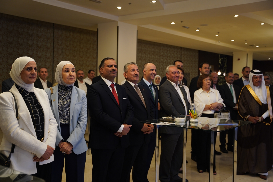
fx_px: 317
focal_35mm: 42
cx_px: 136
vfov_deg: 32.0
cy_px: 91
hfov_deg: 46.6
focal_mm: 41.8
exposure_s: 1/50
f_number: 2.8
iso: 500
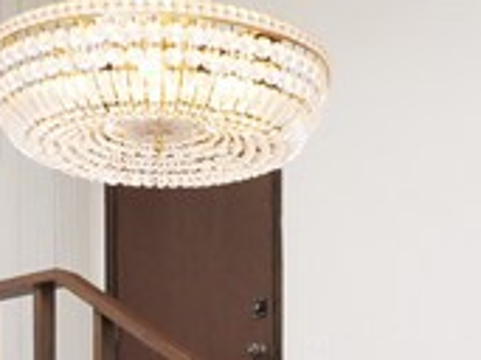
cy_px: 676
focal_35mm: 108
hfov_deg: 18.1
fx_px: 1500
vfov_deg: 12.4
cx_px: 350
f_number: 8
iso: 1600
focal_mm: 9
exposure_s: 1/200
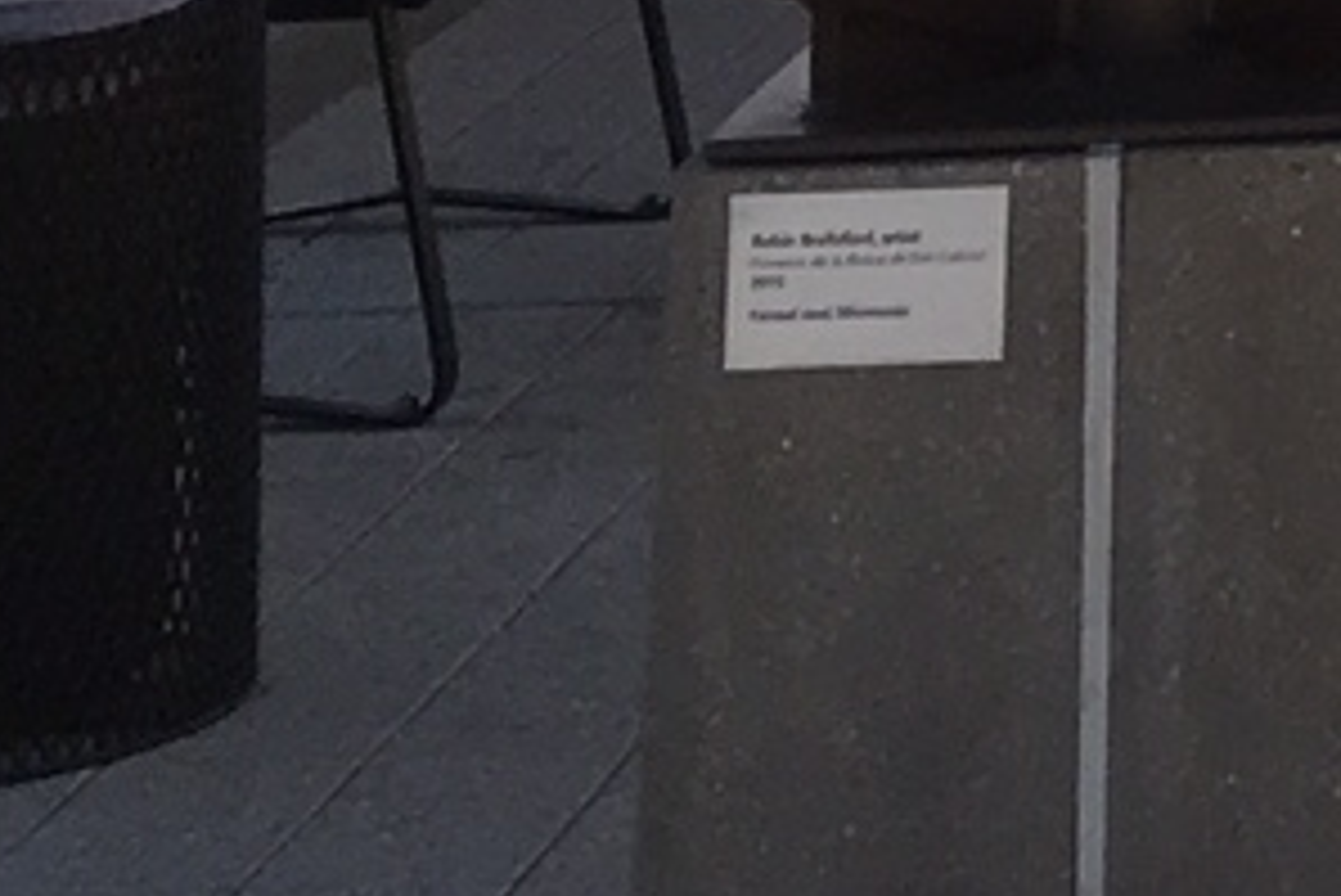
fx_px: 7602
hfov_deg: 8.6
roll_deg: +0.6
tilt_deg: -0.2
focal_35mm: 204
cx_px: 3897
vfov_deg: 6.4
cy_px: -1301
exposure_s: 1/1241
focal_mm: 4.15
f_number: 2.2
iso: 25
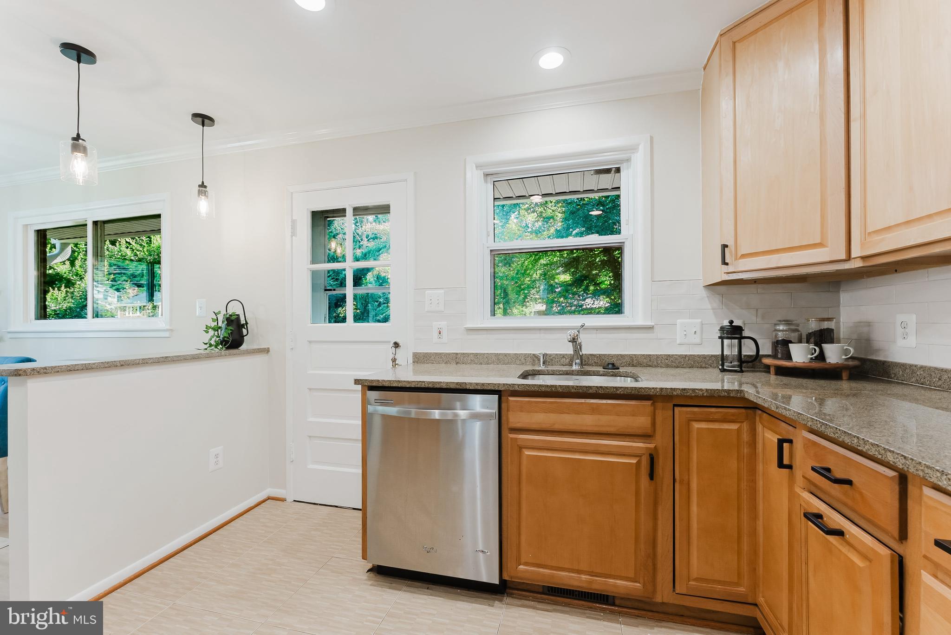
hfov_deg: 101.1
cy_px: 318
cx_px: 476
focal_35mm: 15
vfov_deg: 78.1
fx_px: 391
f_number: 9
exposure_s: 1/13
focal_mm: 14.8
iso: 200
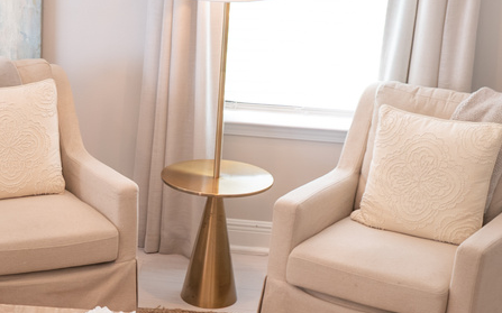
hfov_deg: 17.9
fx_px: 1491
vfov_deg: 12.0
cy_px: 209
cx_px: -144
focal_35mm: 109
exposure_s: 1/60
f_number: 3.5
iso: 100
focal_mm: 28
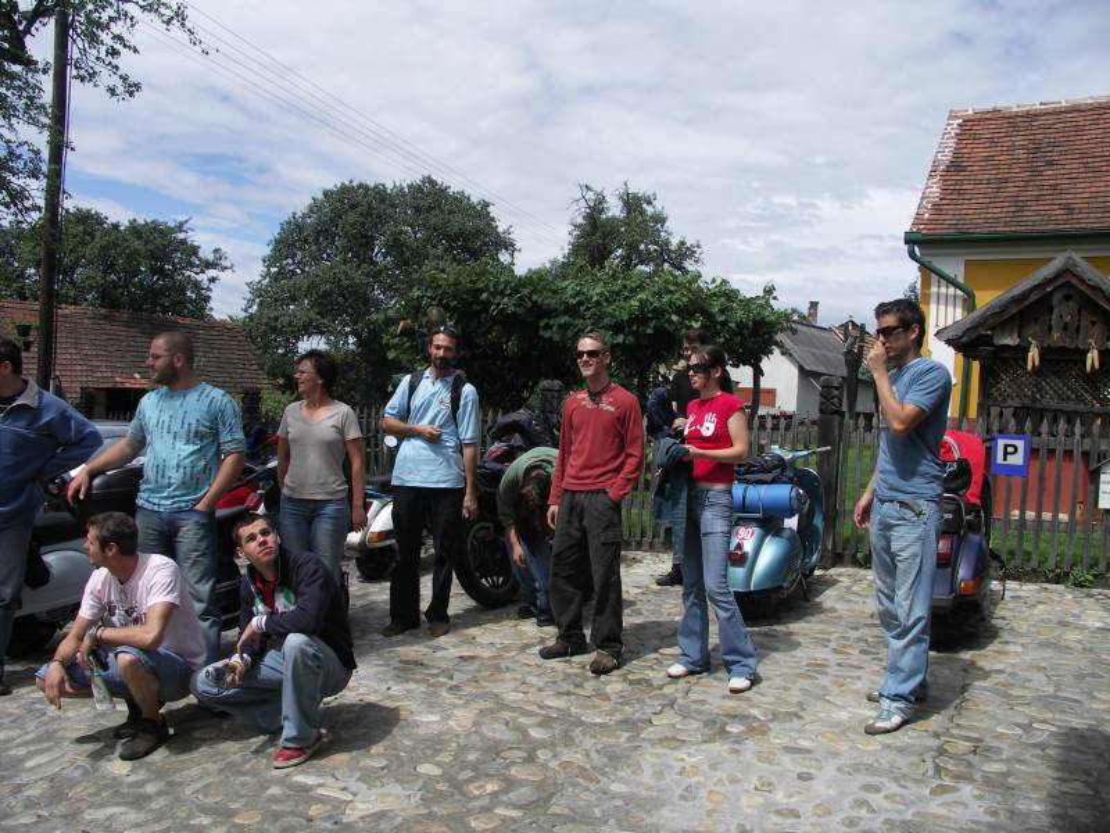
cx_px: 555
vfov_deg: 49.7
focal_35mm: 28
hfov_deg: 63.4
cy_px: 416
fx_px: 898
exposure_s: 1/640
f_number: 4
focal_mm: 7.2
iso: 50
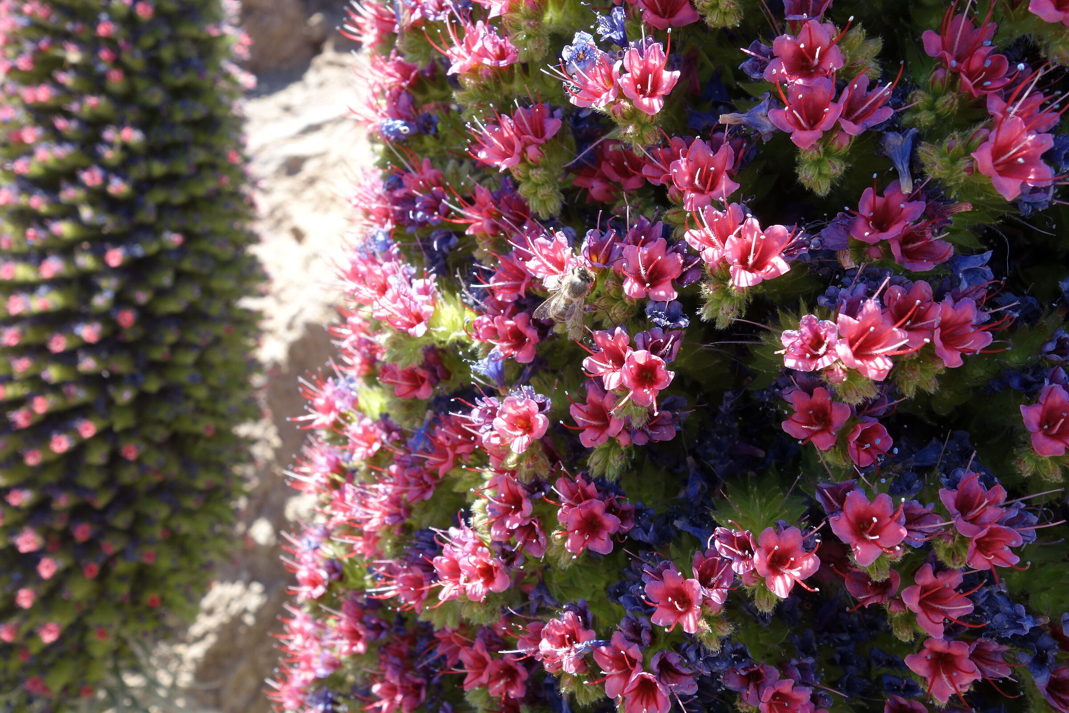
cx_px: 534
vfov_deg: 46.4
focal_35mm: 28
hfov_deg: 65.5
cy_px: 356
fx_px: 831
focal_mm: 10.4
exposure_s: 1/100
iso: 125
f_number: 5.6
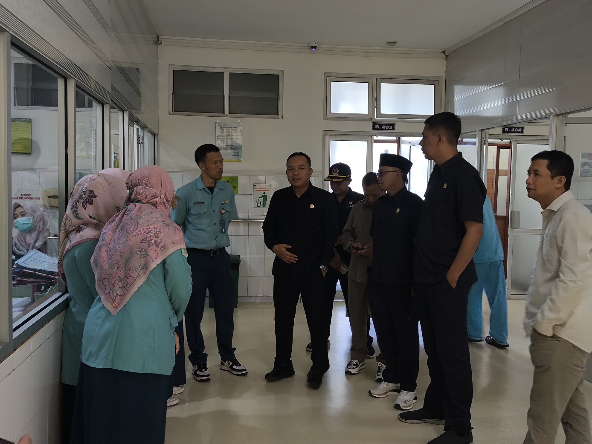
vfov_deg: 41.8
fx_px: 582
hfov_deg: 53.9
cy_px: 222
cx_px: 296
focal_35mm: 34
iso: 200
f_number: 1.7
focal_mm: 4.71
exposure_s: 1/33.3
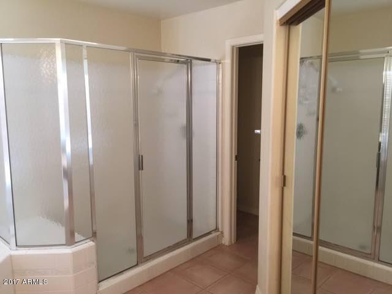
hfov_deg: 61.7
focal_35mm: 29
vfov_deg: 48.2
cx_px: 196
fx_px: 328
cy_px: 147
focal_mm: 4.15
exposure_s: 1/15
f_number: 2.2
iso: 64
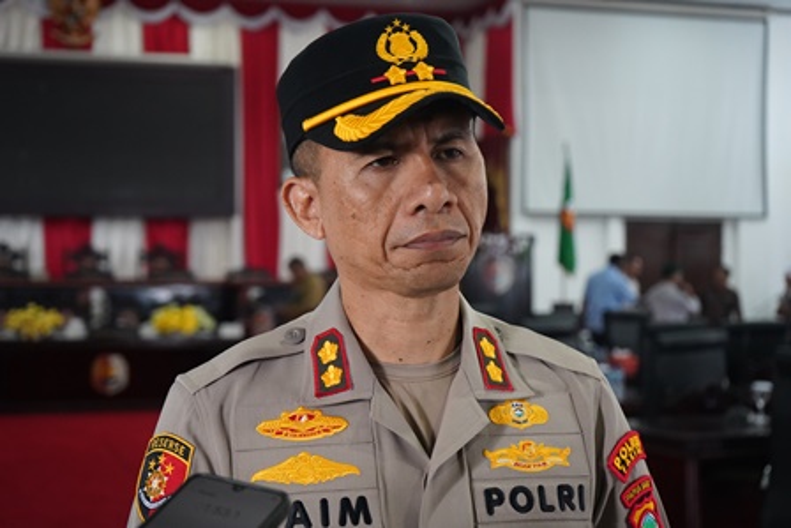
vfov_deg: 22.6
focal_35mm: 60
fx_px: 1319
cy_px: 264
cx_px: 396
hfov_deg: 33.4
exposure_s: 1/160
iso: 6400
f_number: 5
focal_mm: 60
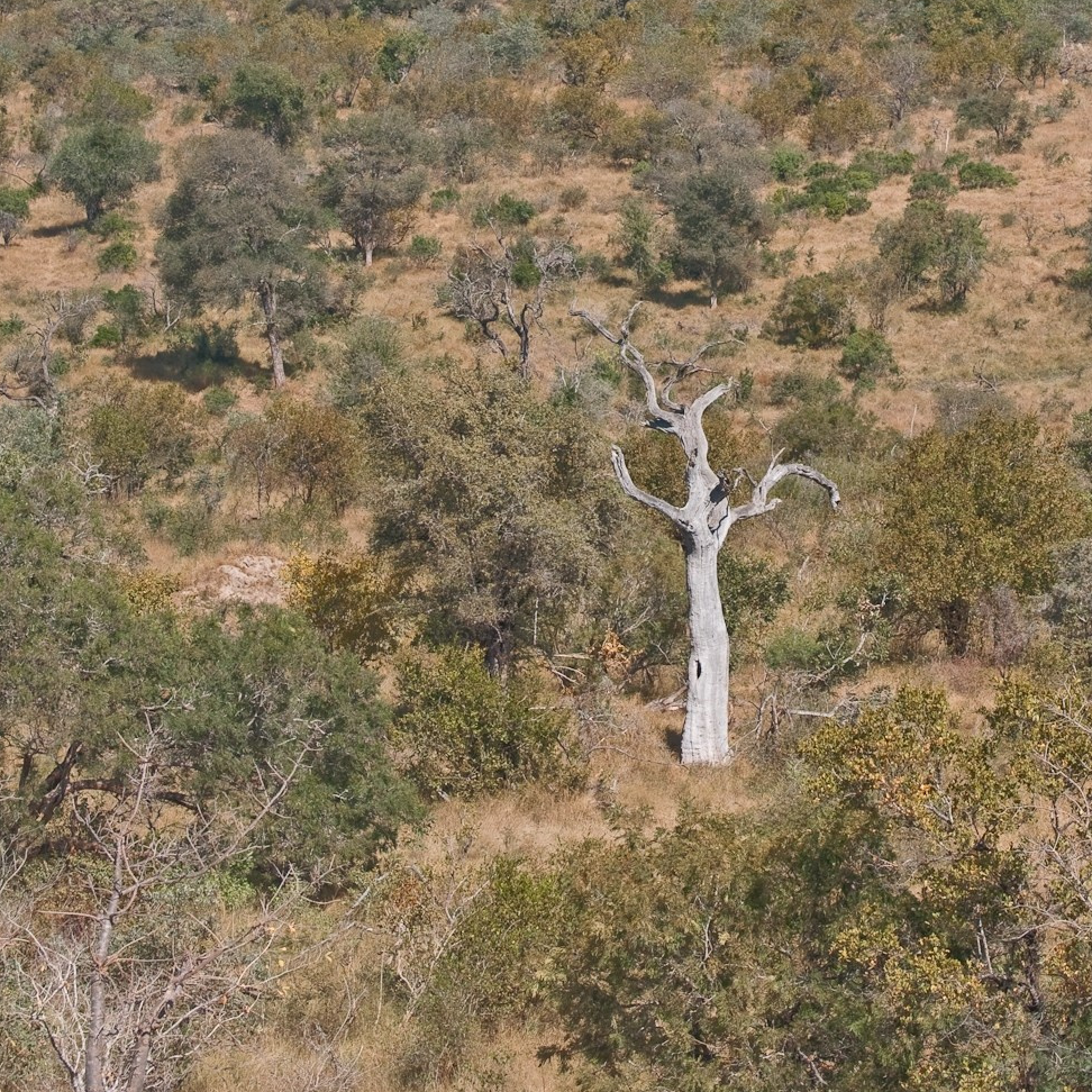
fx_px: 6282
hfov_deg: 9.9
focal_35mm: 176
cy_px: 52
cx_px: 714
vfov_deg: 9.9
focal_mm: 70
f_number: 6.3
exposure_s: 1/640
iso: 200
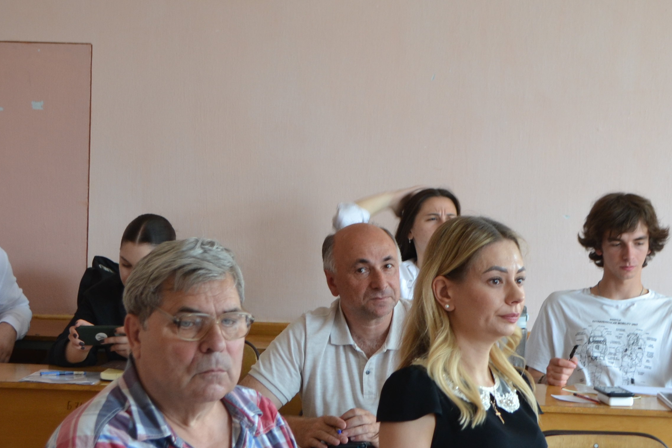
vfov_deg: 12.9
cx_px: 359
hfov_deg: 19.3
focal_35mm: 106
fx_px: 1979
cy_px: 332
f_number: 5
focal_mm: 35
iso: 400
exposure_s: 1/50
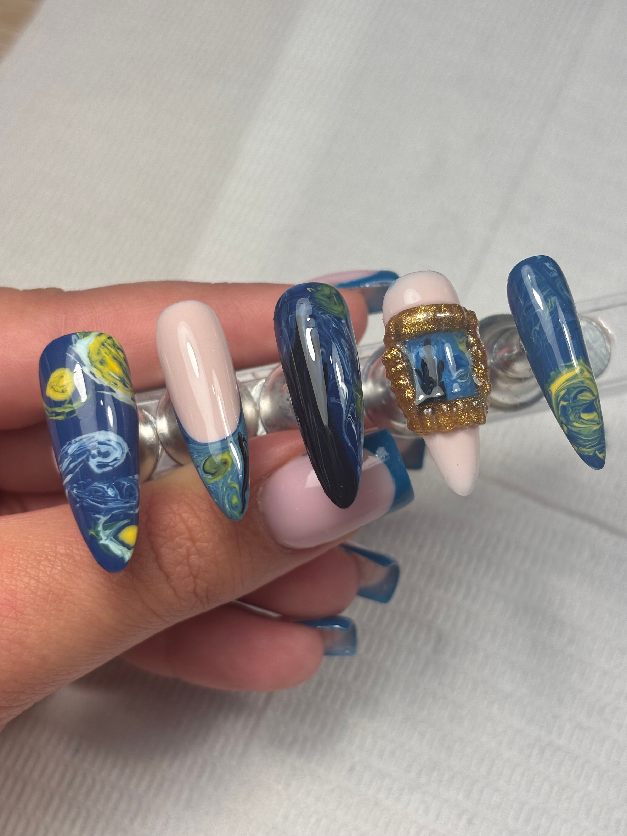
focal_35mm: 52
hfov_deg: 28.0
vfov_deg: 36.8
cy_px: 418
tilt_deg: -65.3
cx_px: 314
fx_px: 1256
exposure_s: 1/166
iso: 32
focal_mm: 5.96
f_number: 1.6
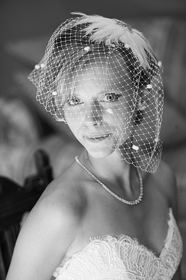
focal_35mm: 105
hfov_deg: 13.0
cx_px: 93
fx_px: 816
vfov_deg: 19.5
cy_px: 140
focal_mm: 105
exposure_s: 1/80
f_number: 4
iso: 720
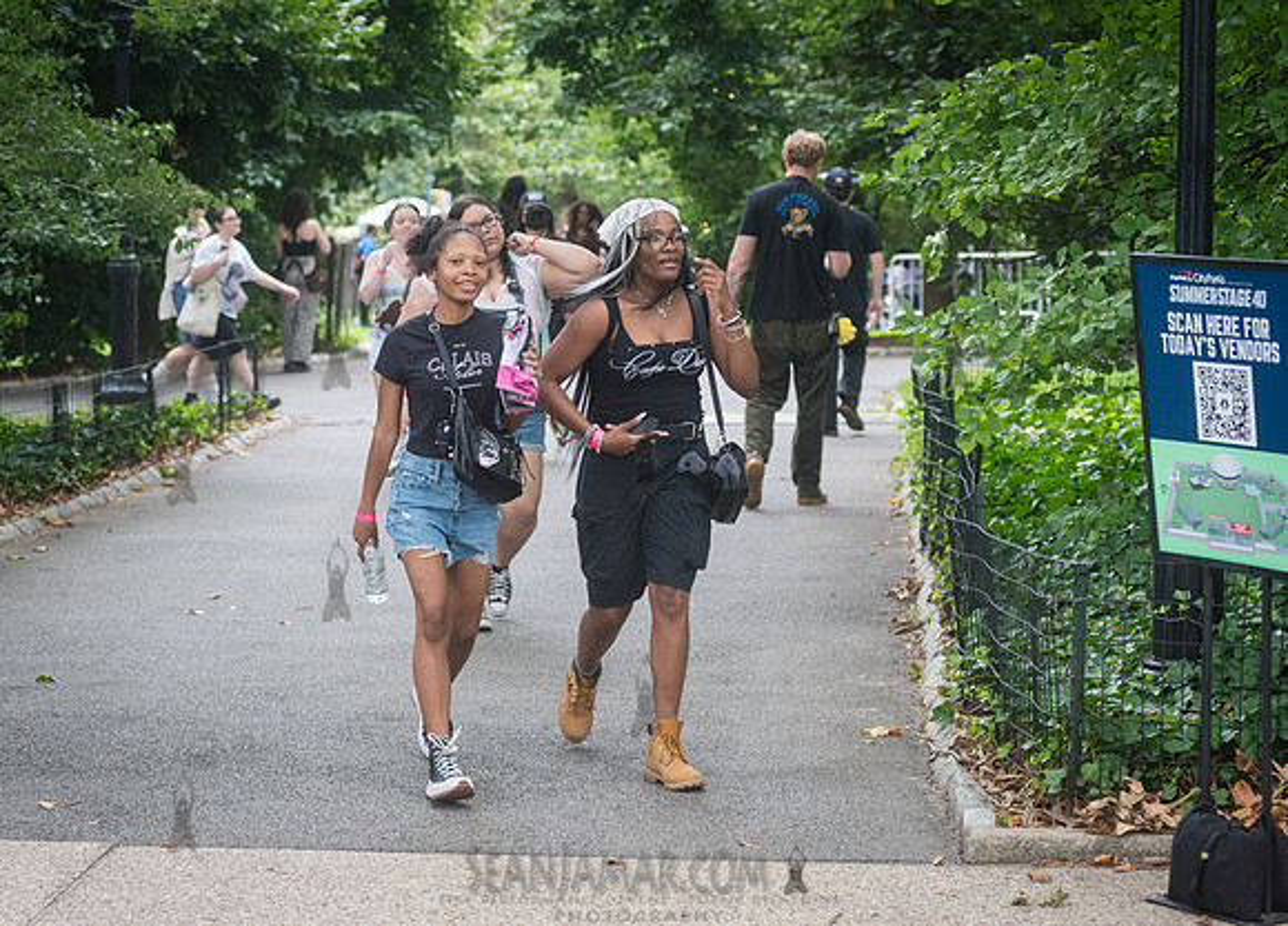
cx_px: 543
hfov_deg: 21.5
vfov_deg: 15.6
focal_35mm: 92
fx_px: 3390
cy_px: 418
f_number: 3.5
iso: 1600
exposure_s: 1/250
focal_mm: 80
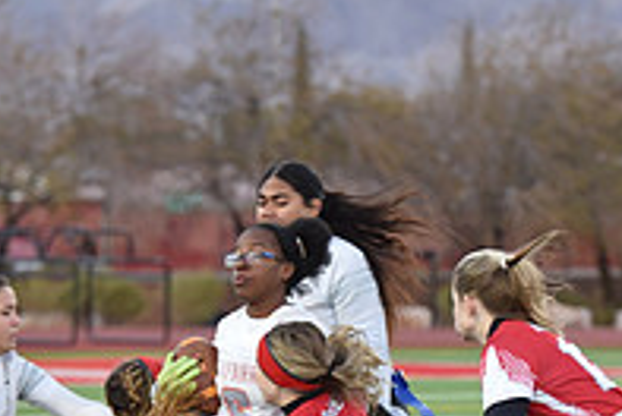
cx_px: 234
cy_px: 402
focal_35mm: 382
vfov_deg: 3.6
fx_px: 6610
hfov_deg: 5.4
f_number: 2.8
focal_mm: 130
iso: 1250
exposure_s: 1/800
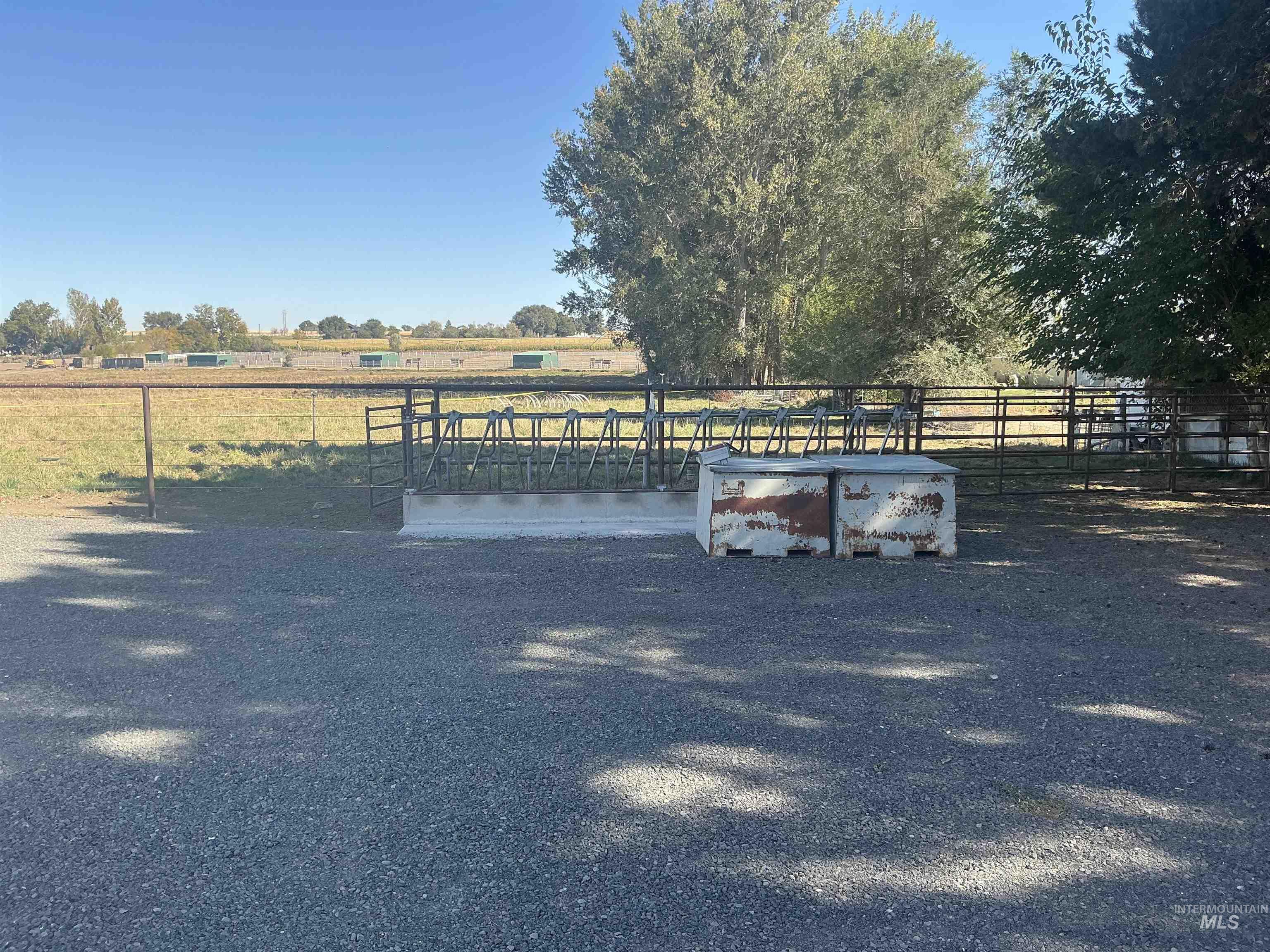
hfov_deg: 63.4
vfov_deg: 49.7
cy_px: 476
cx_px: 635
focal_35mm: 28
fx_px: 1027
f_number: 1.8
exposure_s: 1/770
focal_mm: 3
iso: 25
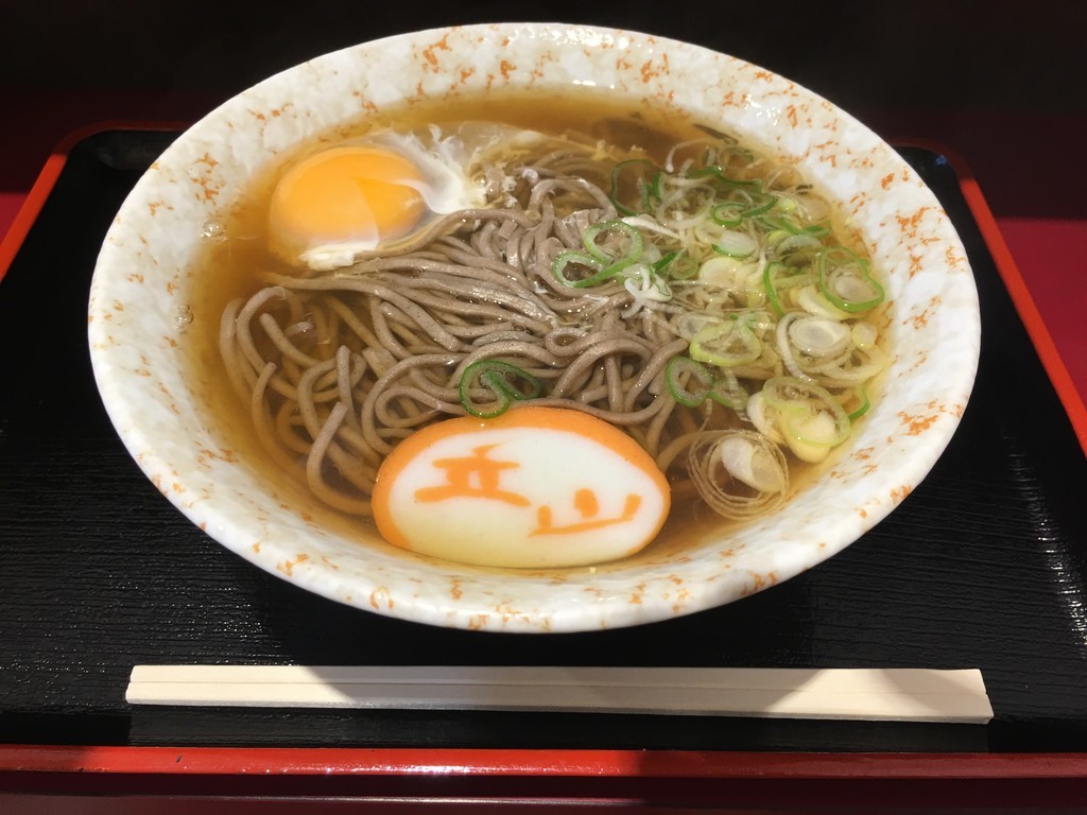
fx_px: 911
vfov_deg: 48.2
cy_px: 408
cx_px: 544
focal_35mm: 29
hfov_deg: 61.7
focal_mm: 4.15
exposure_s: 1/15
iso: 25
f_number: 2.2
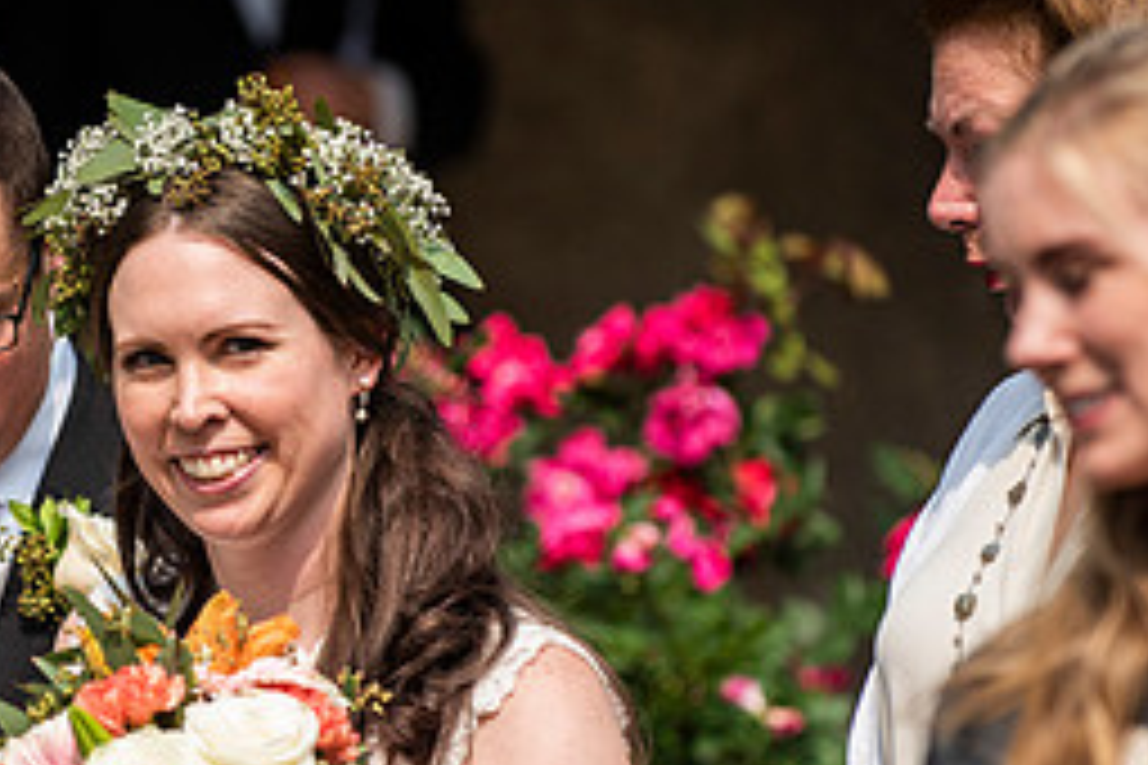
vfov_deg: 3.0
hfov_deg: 4.5
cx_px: 198
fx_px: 14508
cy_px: 448
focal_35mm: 455
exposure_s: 1/4000
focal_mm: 200
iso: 400
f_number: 3.5
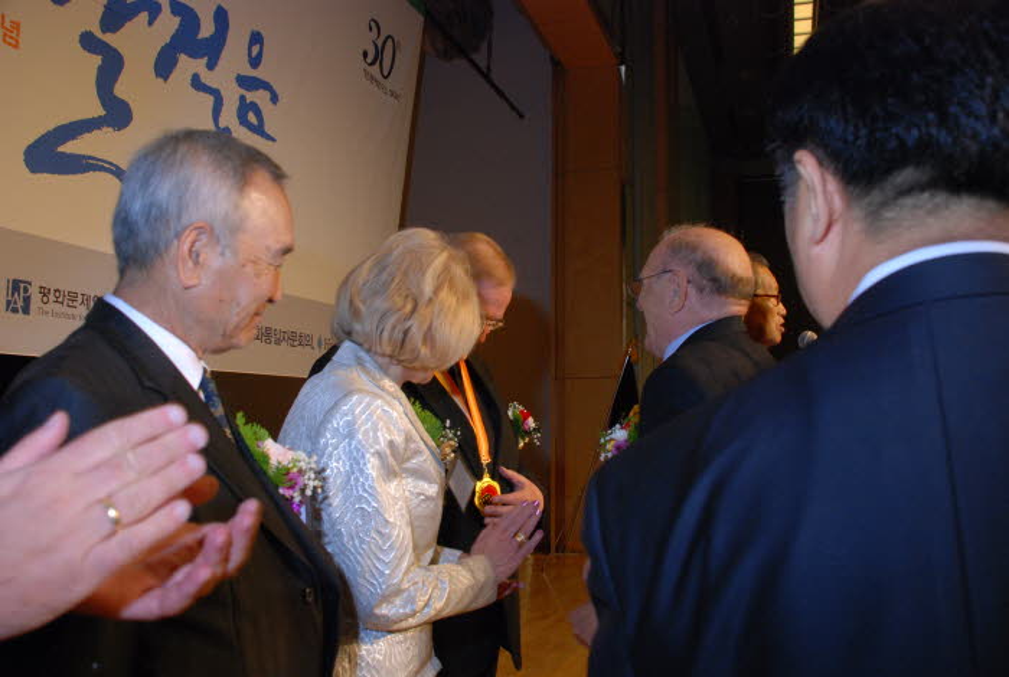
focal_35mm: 33
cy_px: 338
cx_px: 504
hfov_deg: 57.1
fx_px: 927
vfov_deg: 40.2
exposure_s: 1/60
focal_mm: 22
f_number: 5.6
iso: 640
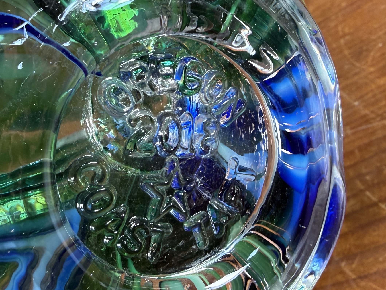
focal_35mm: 24
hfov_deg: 71.6
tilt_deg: -40.4
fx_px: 268
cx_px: 193
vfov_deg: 56.8
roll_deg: +44.1
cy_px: 145
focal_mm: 2.22
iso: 250
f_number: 2.2
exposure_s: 1/120
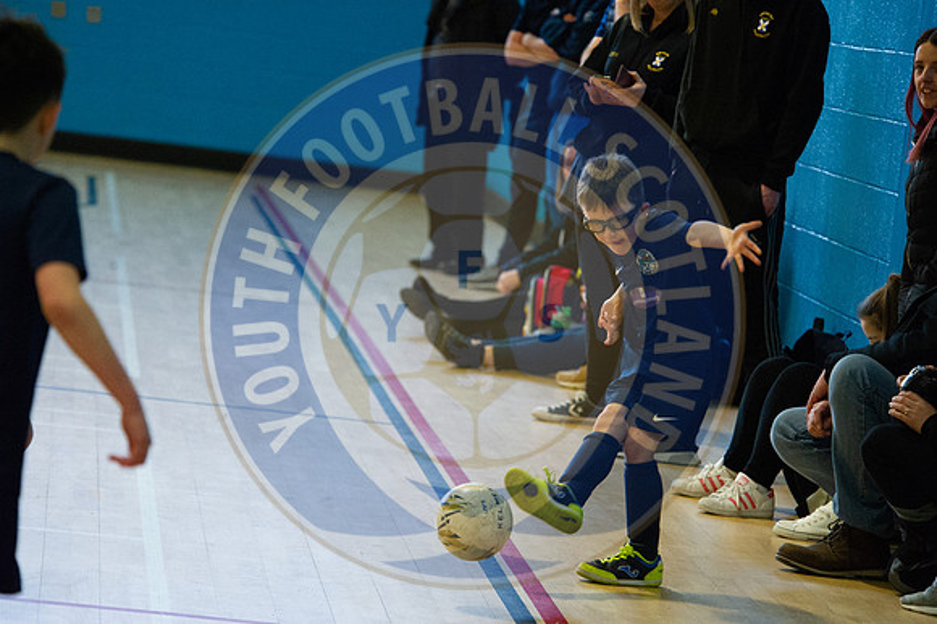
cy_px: 312
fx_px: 5072
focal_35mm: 195
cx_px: 468
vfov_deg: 7.0
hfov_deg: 10.6
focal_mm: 195
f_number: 5.6
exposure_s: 1/320
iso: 8000
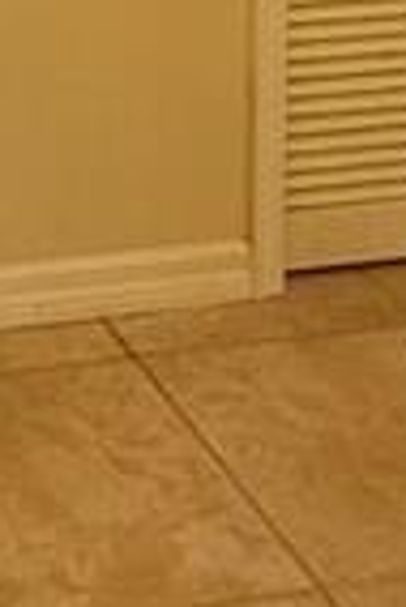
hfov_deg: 12.2
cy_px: -688
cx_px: -286
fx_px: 1772
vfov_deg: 14.9
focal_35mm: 105
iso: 320
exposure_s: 1/120
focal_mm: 2.22
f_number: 2.2
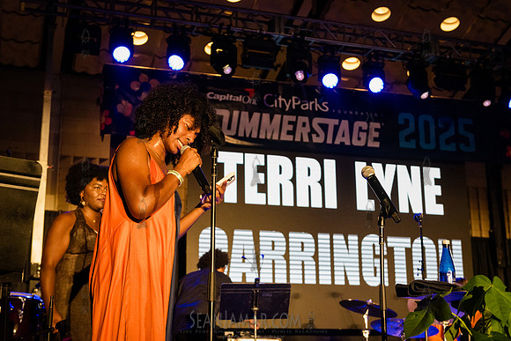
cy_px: 170
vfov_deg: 24.8
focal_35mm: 55
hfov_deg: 36.4
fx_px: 777
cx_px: 242
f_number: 4
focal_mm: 50
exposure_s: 1/640
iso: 6400
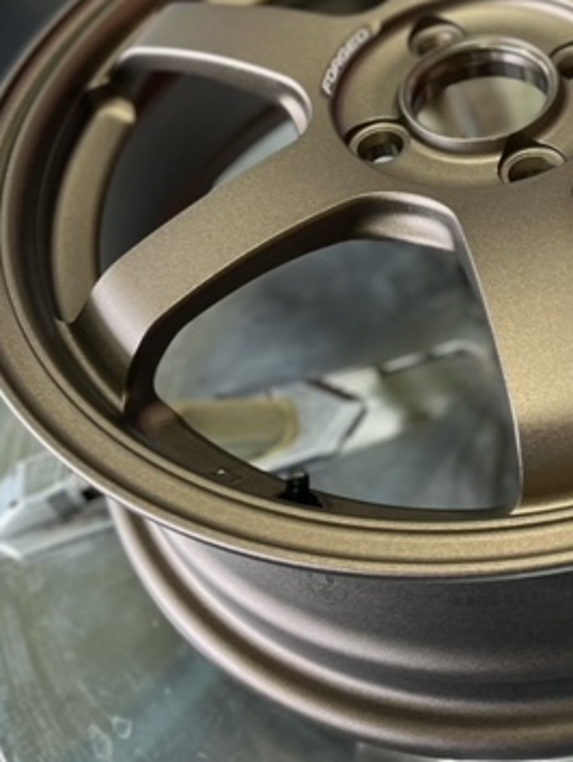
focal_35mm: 47
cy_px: 114
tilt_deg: -41.4
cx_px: 500
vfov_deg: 38.3
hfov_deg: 29.8
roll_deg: +8.9
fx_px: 1036
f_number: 1.6
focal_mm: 4.2
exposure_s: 1/60
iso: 160
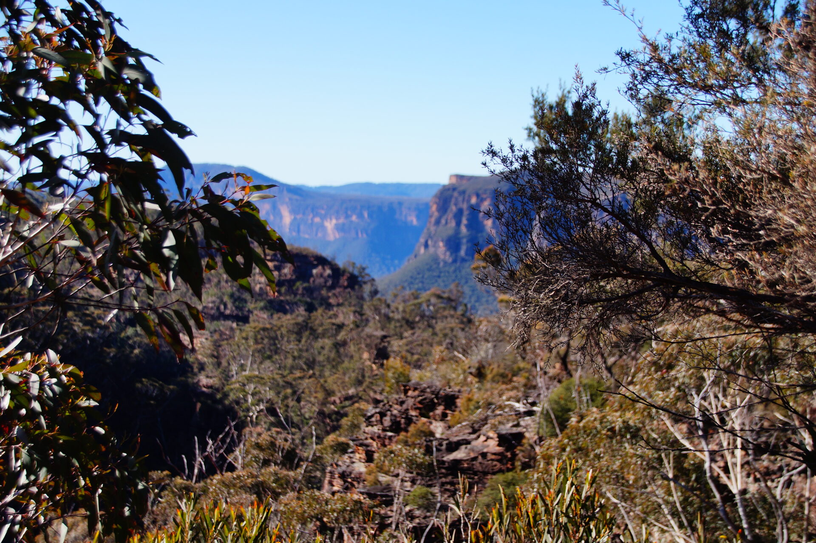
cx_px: 408
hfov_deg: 37.9
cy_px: 272
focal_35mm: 52
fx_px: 1189
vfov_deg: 25.7
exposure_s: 1/100
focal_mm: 35
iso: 100
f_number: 6.3
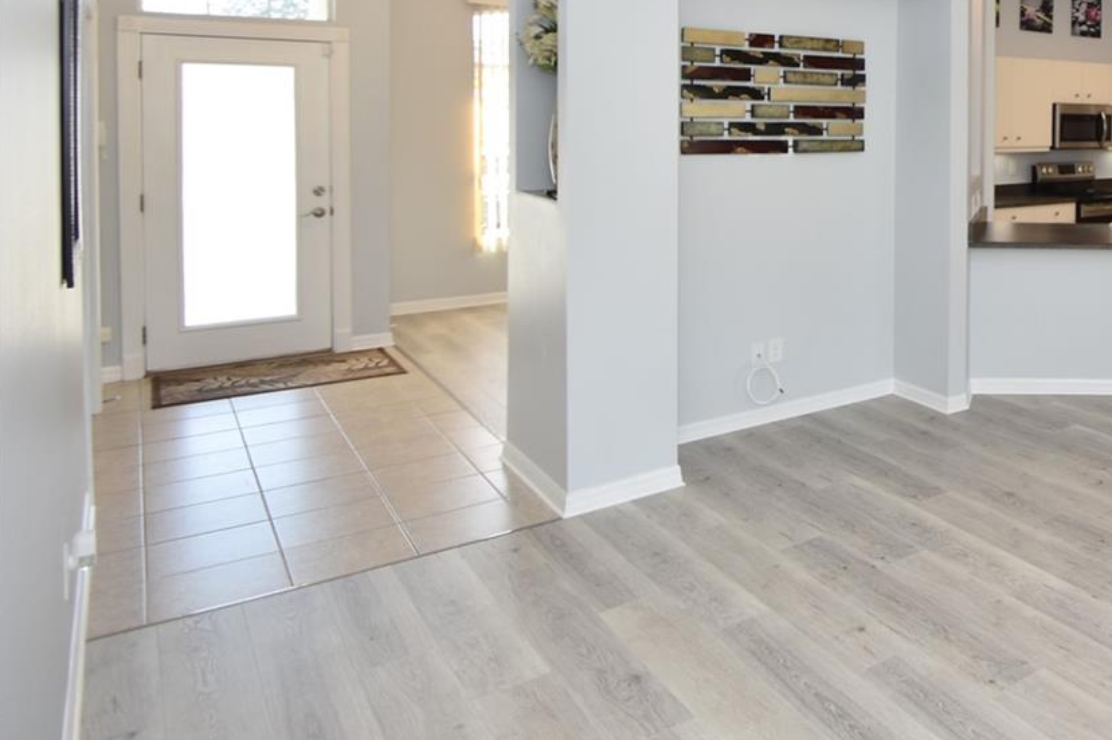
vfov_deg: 43.2
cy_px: 171
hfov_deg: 52.9
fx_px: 895
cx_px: 1068
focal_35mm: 29
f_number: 4.5
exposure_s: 1/80
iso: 200
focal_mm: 10
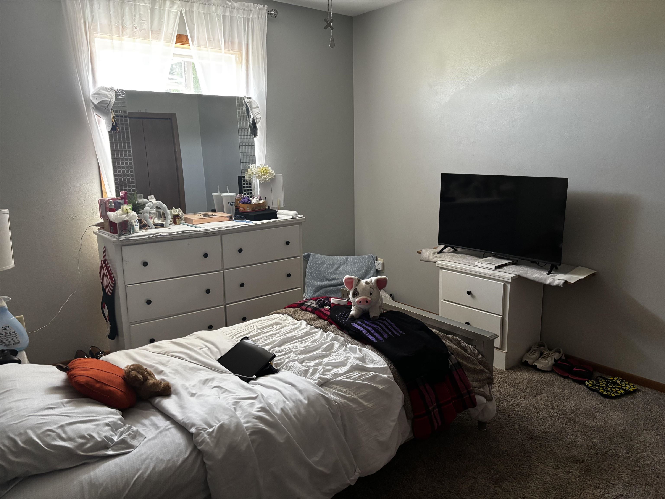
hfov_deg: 67.3
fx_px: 499
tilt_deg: -10.8
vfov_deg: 53.1
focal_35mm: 26
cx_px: 332
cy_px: 250
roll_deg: +0.8
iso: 400
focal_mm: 5.96
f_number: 1.6
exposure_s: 1/60
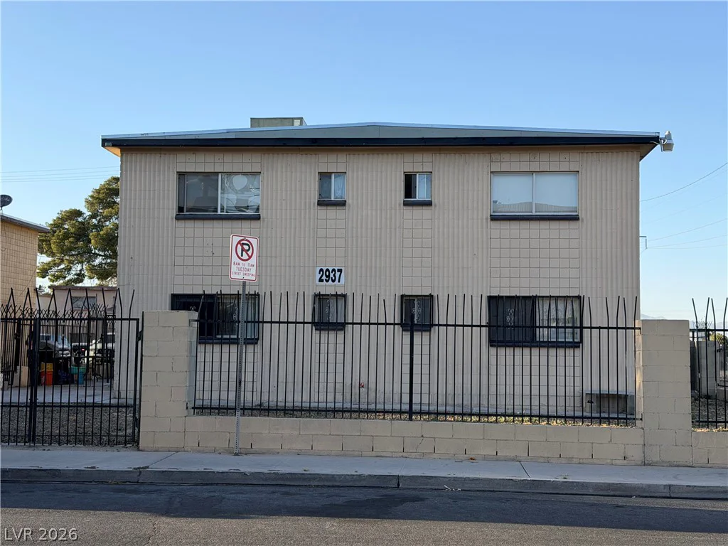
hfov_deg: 39.7
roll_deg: -1.0
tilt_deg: +4.5
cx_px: 364
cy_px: 273
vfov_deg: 30.3
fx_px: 1009
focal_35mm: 48
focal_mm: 6.76
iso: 64
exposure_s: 1/1484
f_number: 1.78
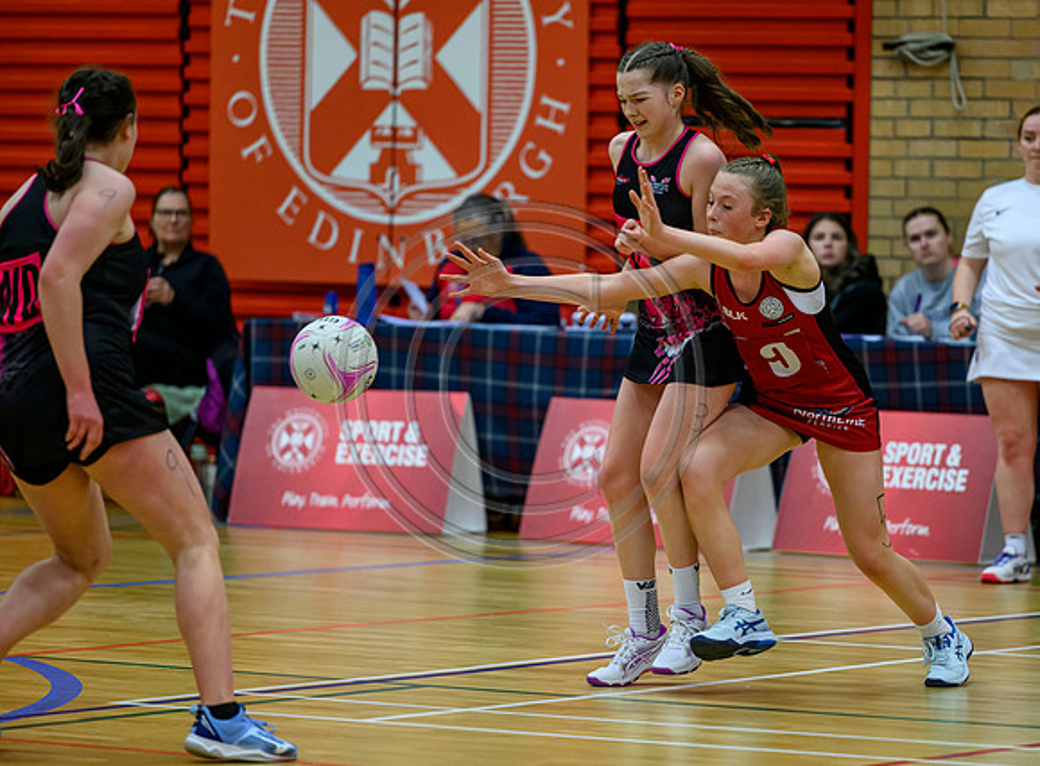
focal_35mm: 228
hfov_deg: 8.7
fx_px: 6810
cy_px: 357
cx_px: 613
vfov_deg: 6.4
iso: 4000
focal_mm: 200
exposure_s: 1/800
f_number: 3.2
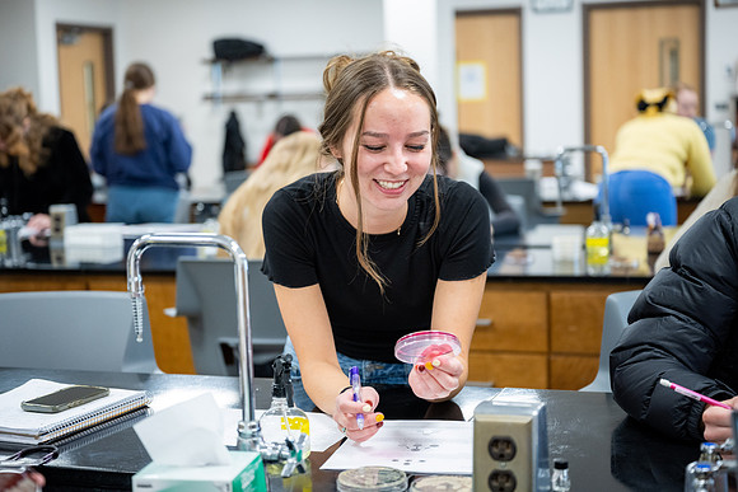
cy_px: 246
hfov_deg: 33.9
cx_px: 369
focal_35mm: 59
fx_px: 1210
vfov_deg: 23.0
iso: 1000
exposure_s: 1/160
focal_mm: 59
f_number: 2.8
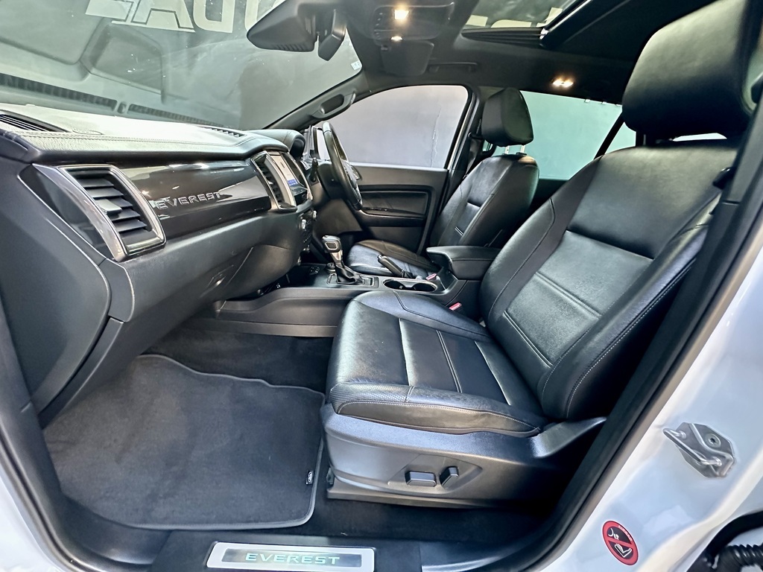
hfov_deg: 102.1
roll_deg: -5.8
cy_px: 286
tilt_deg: -22.3
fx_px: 309
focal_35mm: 14
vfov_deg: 85.7
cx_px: 382
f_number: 2.2
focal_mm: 2.22
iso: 1250
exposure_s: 1/54
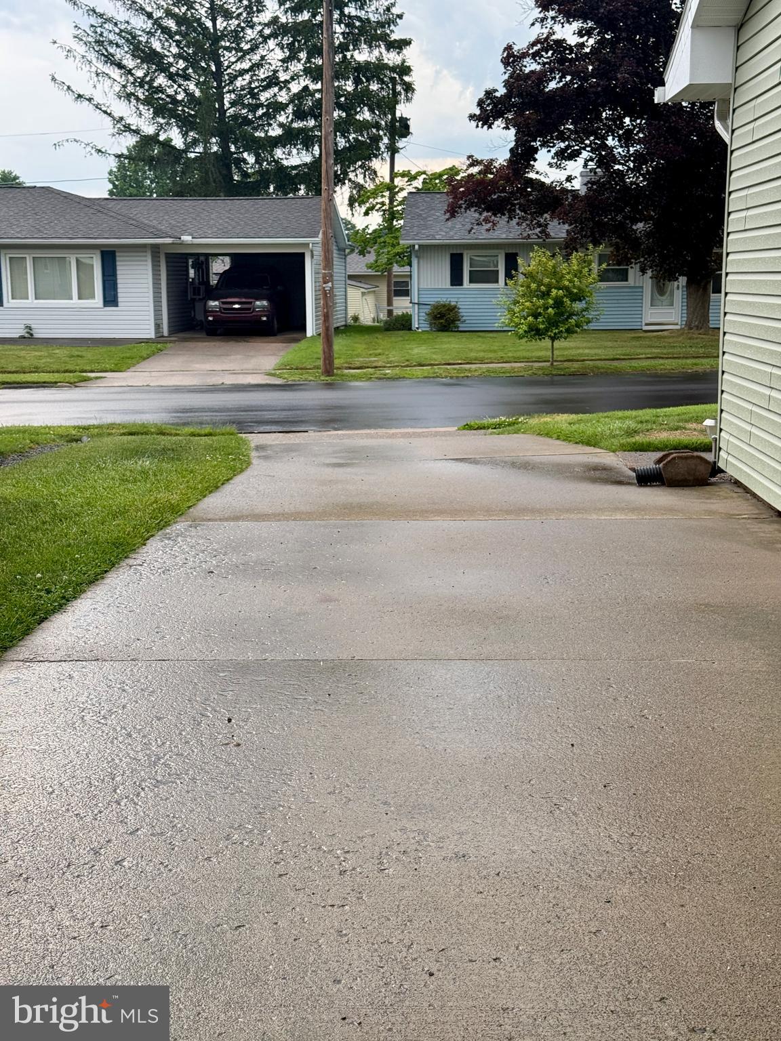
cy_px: 520
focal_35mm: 48
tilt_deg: -8.8
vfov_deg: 39.7
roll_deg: +1.4
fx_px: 1444
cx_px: 390
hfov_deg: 30.3
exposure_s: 1/405
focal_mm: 6.76
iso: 80
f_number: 1.78
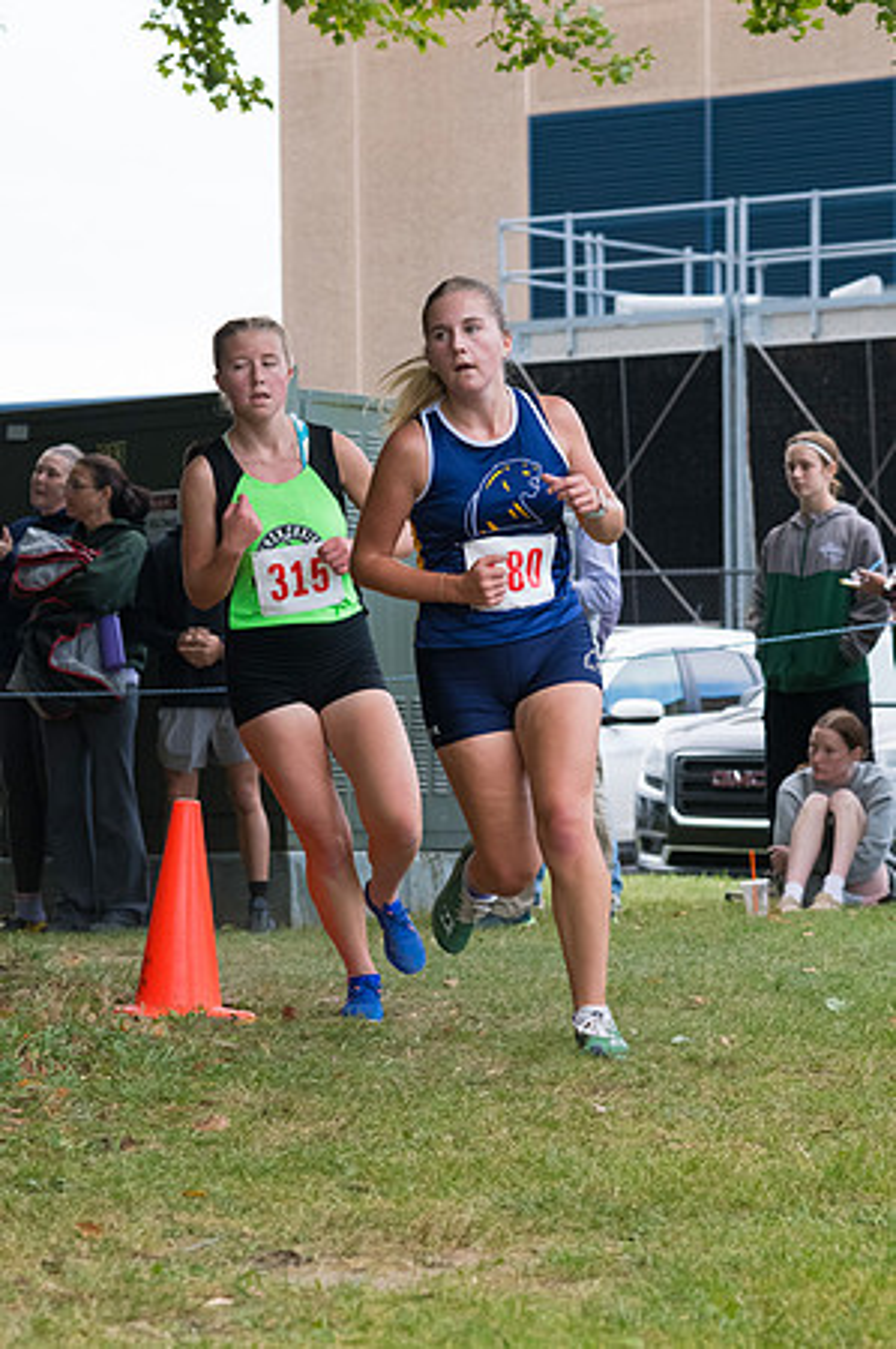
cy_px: 674
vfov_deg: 14.9
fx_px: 5164
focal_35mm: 138
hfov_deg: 9.9
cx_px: 448
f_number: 5.6
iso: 2000
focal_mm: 92
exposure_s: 1/1250
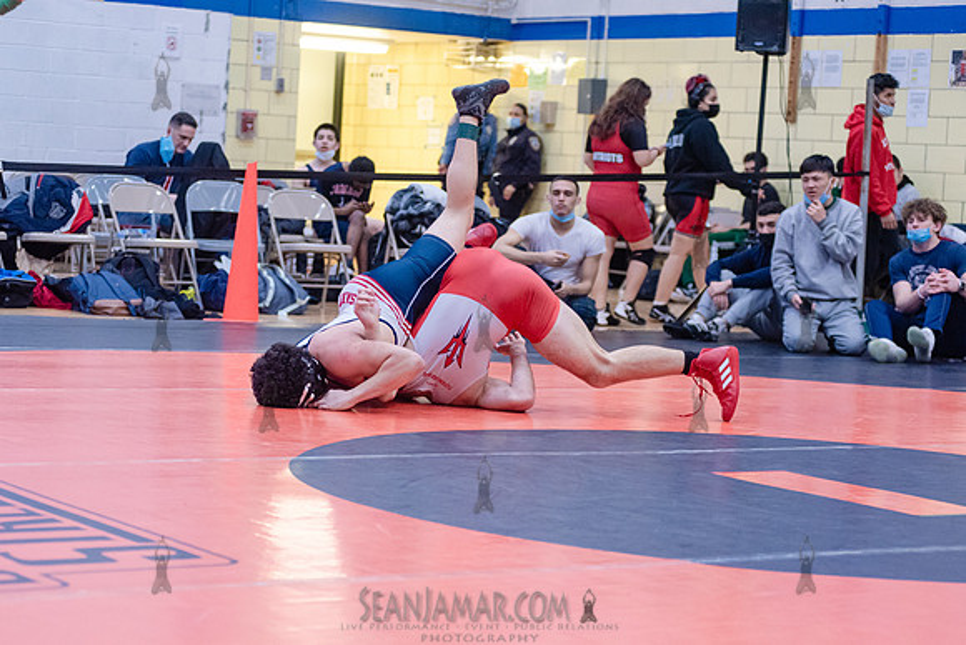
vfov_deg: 15.7
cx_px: 441
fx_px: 2334
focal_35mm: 87
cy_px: 351
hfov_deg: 23.4
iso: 4000
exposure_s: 1/400
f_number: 3.5
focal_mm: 80
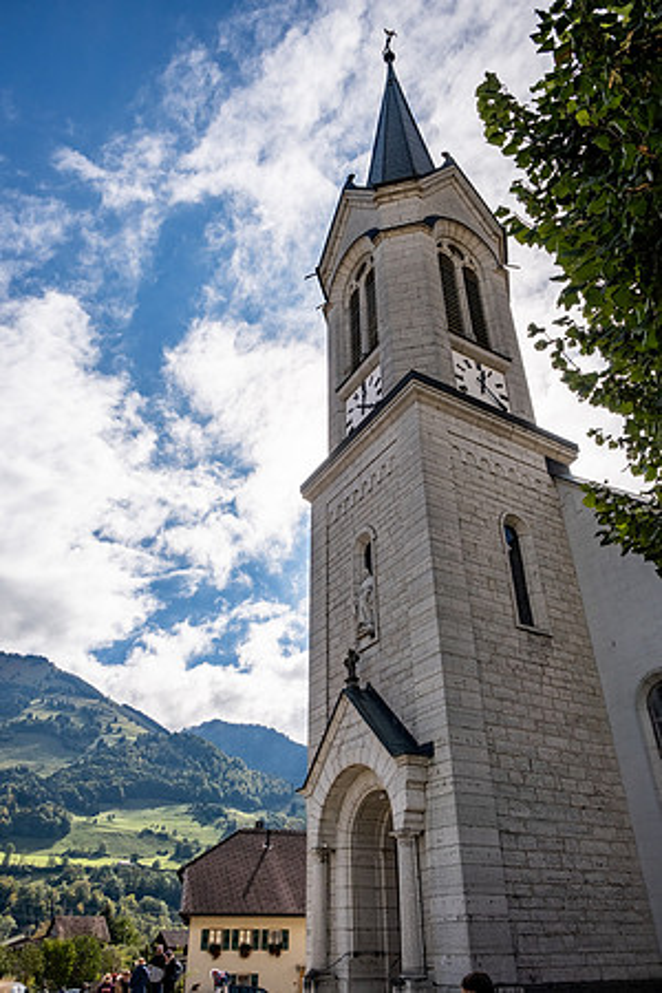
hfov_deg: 53.1
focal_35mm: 24
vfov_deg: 73.7
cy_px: 496
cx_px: 331
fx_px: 662
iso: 320
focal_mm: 16
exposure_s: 1/2400
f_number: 6.4
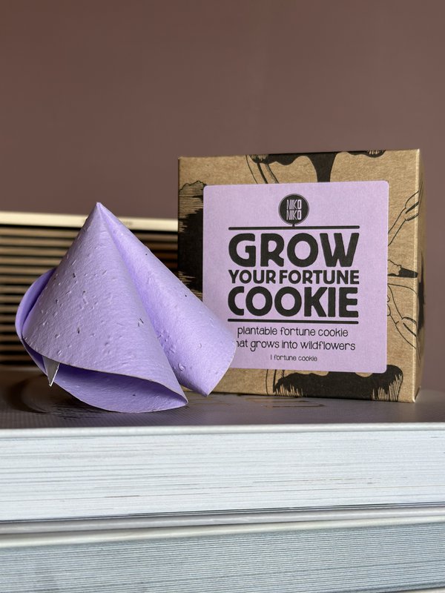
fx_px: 823
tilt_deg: +2.0
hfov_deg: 30.3
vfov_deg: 39.7
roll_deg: -1.5
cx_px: 222
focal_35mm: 48
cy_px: 296
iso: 100
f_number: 1.78
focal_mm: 6.86
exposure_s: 1/50
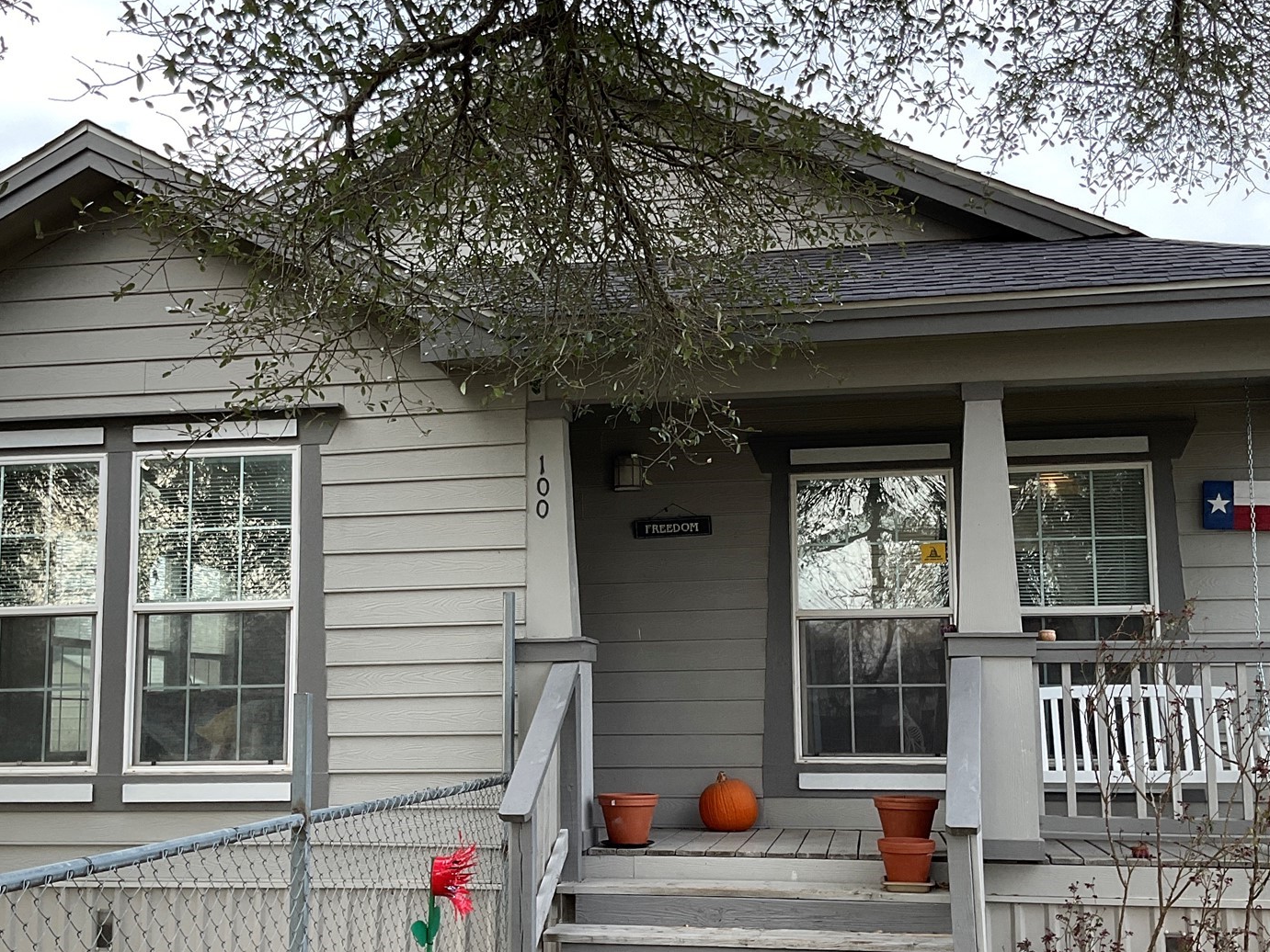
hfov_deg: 43.8
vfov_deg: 33.6
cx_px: 587
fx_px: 1578
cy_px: 527
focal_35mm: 43
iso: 25
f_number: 1.8
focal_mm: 3
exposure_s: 1/122
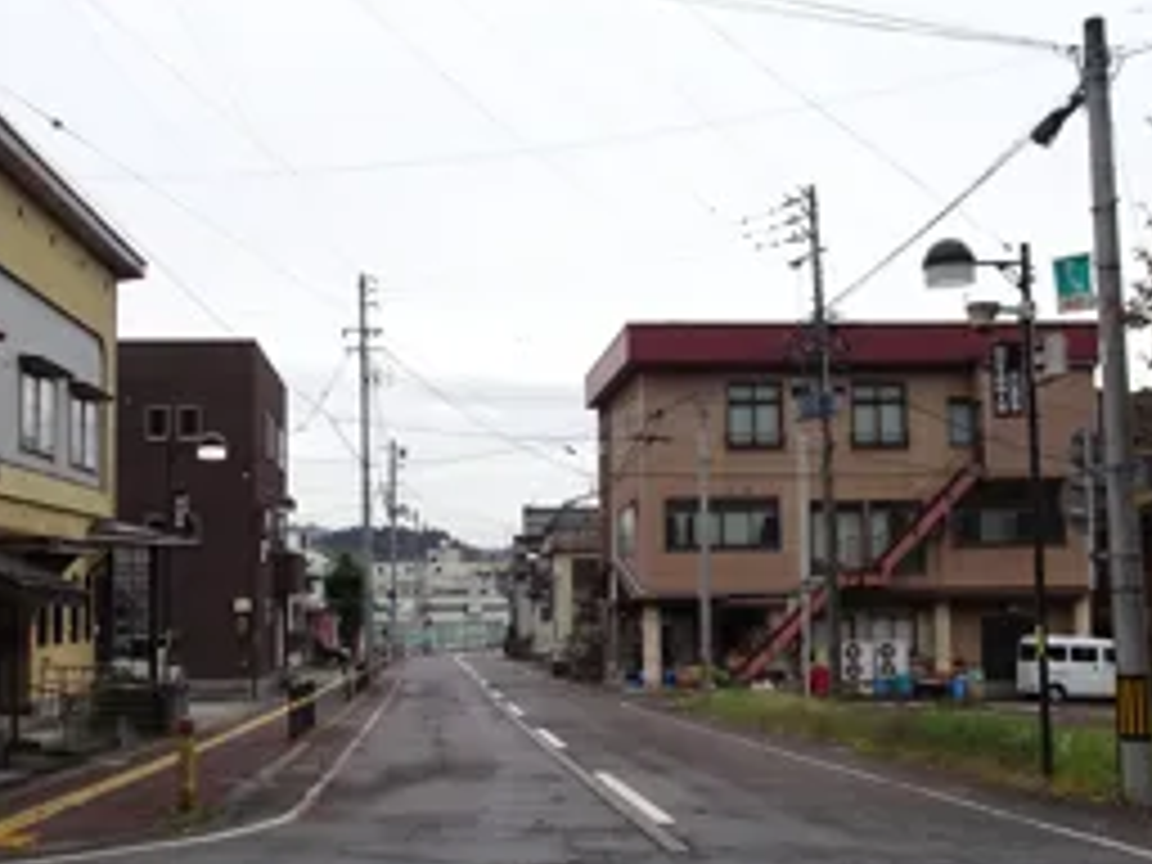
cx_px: 477
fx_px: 1498
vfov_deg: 32.1
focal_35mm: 45
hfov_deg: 41.9
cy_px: 500
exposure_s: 1/250
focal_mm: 4.1
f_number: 3.5
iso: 200
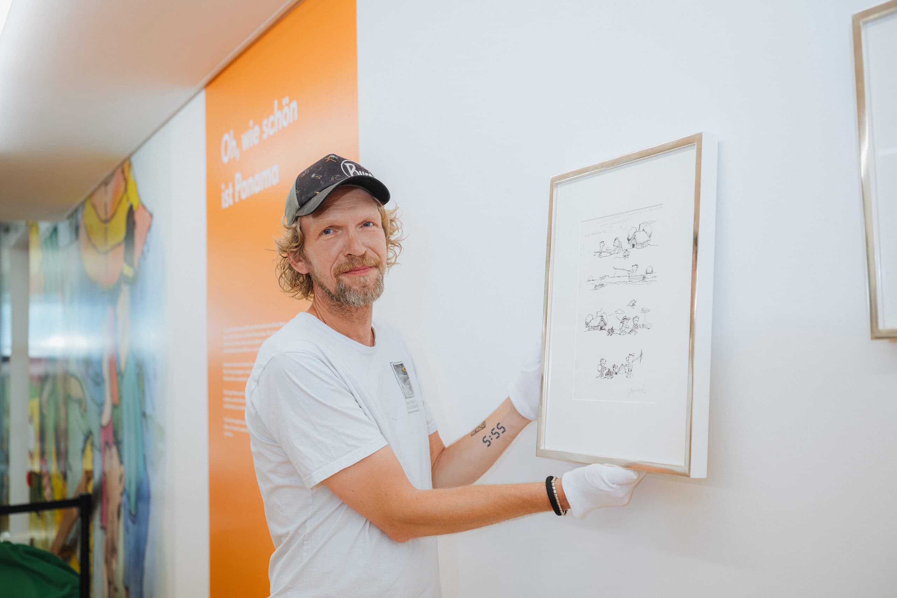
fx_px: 972
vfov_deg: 34.2
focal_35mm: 39
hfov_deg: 49.6
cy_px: 299
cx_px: 448
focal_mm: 39
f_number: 3.2
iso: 320
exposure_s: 1/100
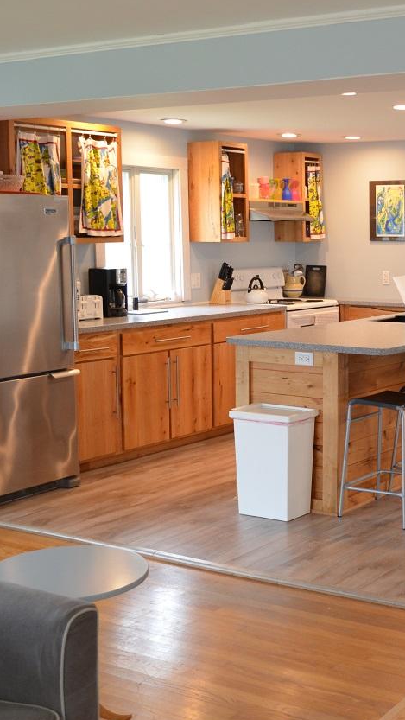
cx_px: 427
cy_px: 363
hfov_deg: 21.7
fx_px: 1011
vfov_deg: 39.2
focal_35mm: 53
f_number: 4
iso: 720
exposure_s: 1/60
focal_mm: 22
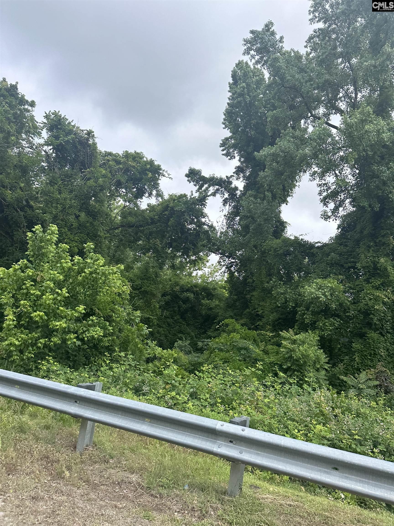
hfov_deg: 56.8
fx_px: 364
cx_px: 197
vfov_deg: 71.6
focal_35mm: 24
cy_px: 263
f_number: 1.78
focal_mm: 6.86
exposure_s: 1/3597
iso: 80
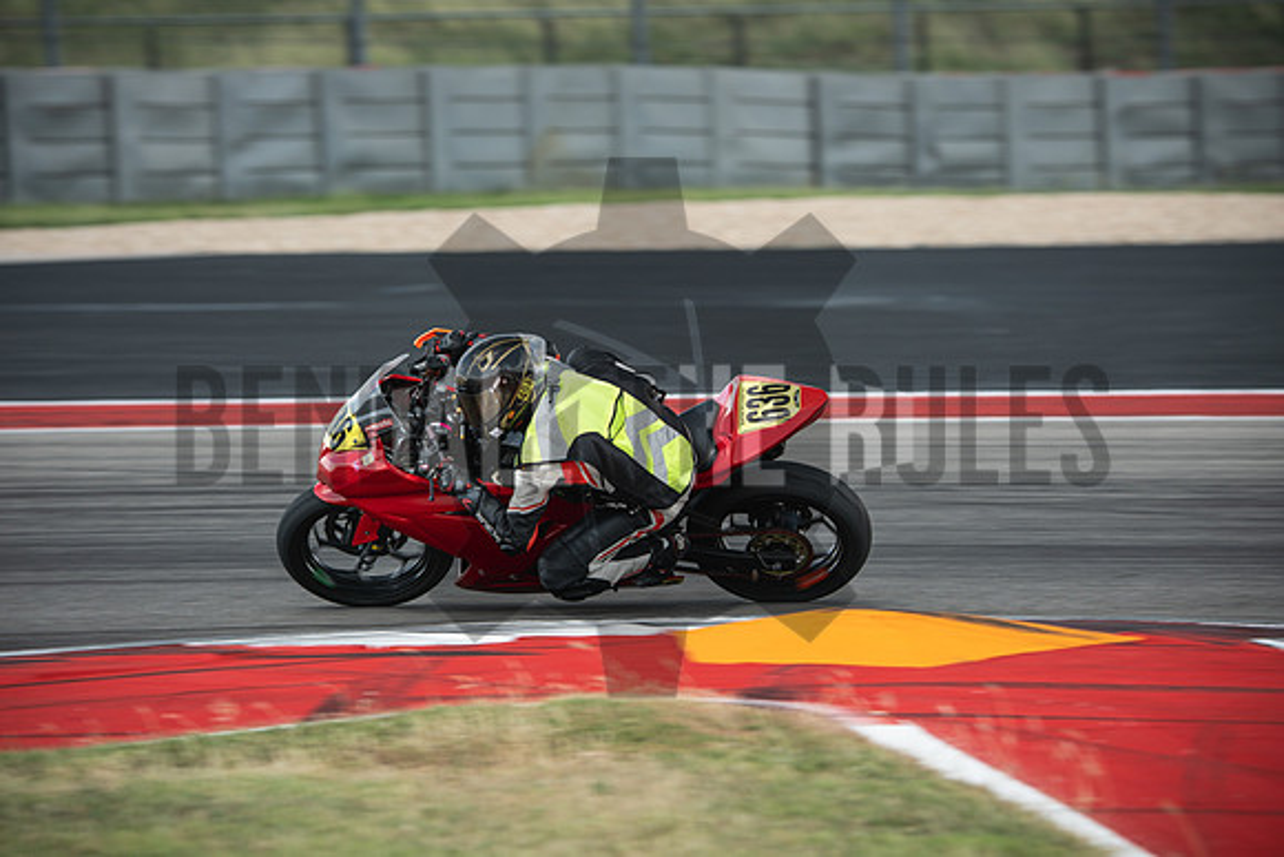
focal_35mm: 300
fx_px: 10702
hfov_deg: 6.9
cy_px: 428
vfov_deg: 4.6
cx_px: 642
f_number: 3.6
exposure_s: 1/320
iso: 160
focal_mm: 200
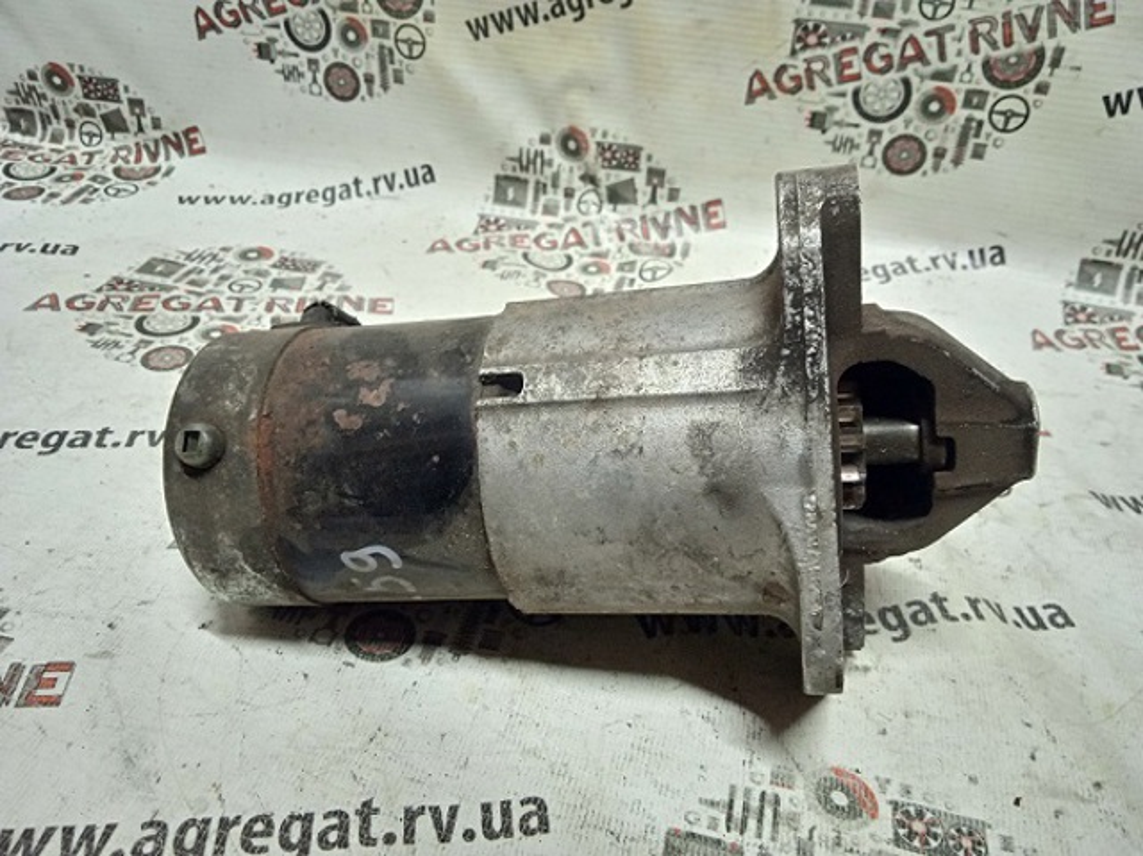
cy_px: 428
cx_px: 572
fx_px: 924
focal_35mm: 28
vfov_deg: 49.7
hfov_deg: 63.5
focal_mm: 3.43
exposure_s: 1/25
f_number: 2.2
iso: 521
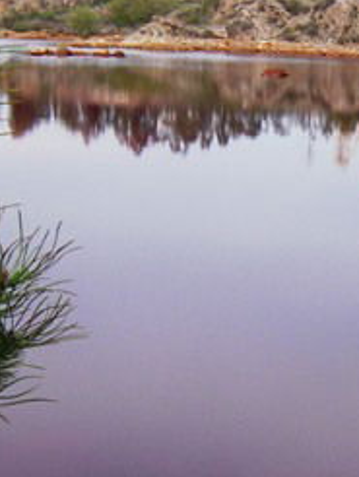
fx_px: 1256
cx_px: 357
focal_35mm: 91
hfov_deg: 16.0
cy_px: 283
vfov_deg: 21.5
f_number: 5.4
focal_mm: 5
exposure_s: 1/400
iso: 100
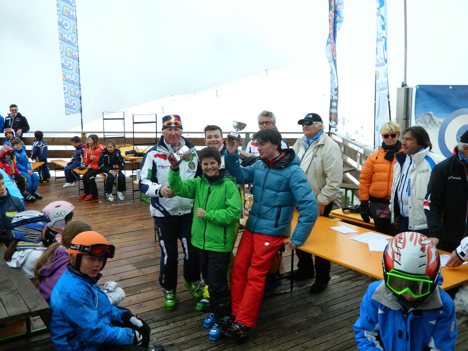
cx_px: 234
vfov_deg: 40.7
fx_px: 473
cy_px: 176
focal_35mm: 35
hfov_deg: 52.6
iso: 80
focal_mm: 6.2
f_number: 3.3
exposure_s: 1/800
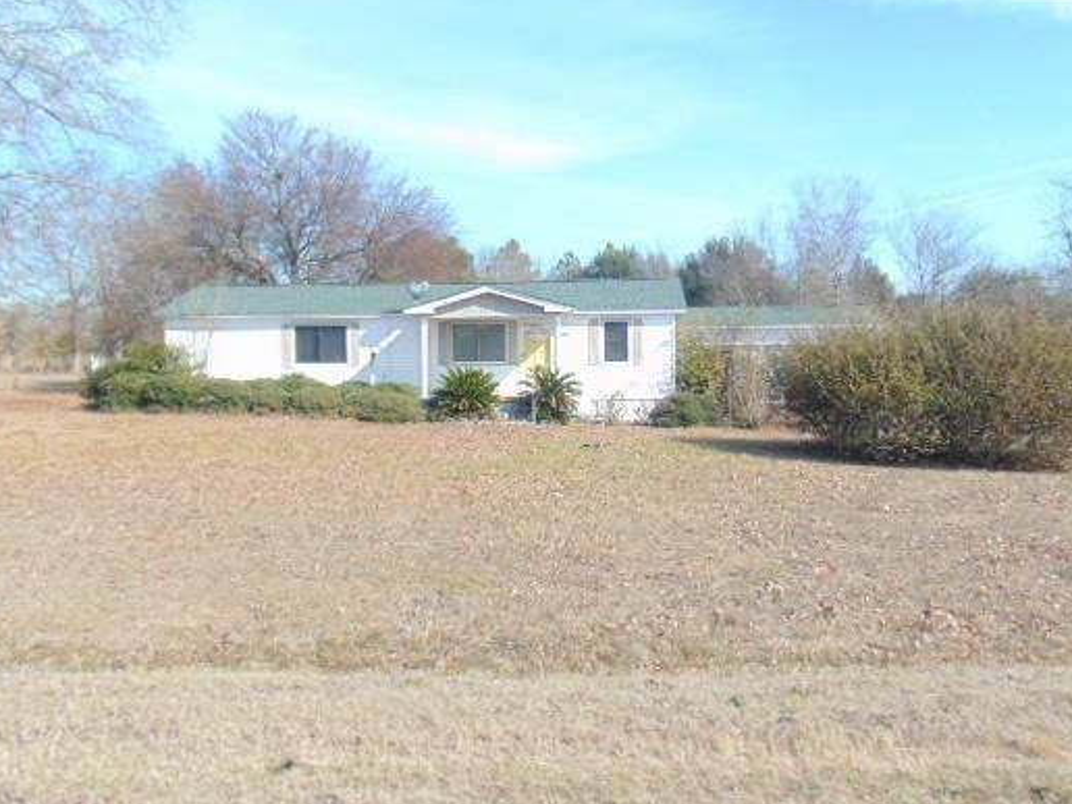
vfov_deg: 45.4
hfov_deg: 58.3
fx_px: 960
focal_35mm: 31
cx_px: 546
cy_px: 388
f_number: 7.7
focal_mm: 4.5
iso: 400
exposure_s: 1/500
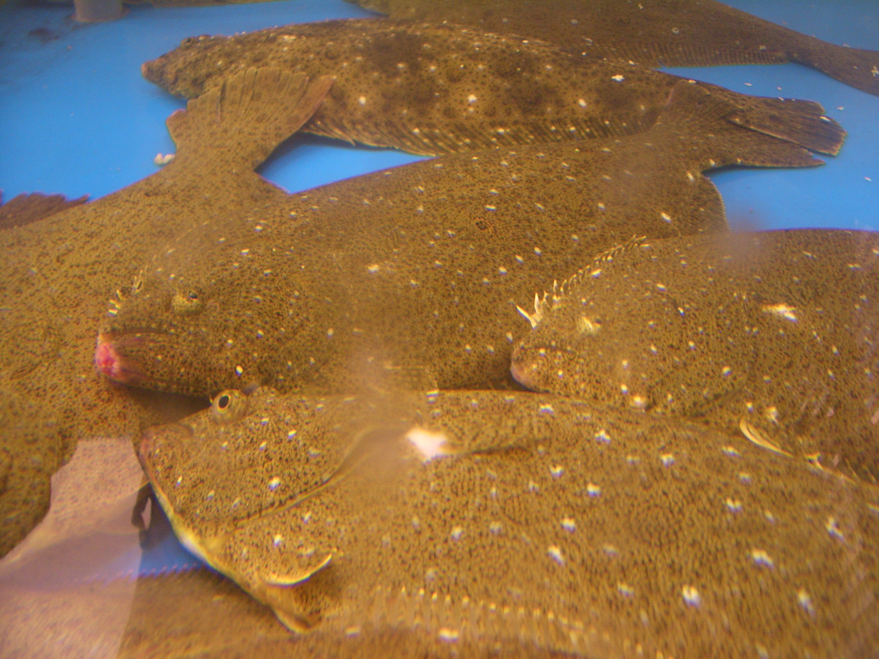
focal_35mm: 35
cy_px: 330
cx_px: 440
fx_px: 889
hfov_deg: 52.6
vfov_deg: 40.7
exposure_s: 1/8
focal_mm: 5.8
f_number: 2.6
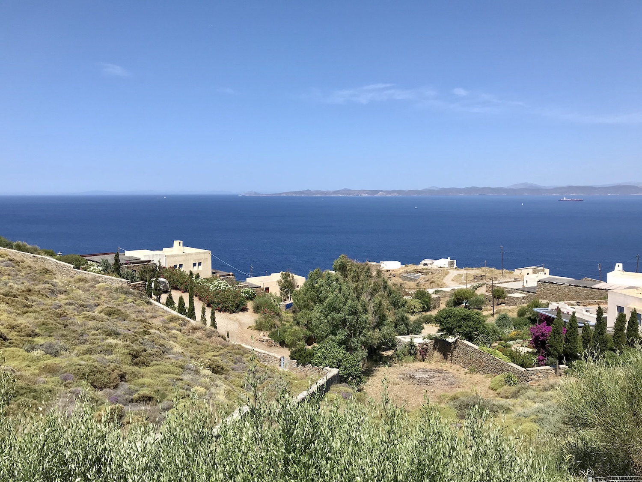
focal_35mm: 28
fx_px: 519
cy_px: 241
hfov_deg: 63.4
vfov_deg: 49.7
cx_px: 321
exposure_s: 1/2907
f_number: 1.8
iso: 20
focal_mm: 3.99
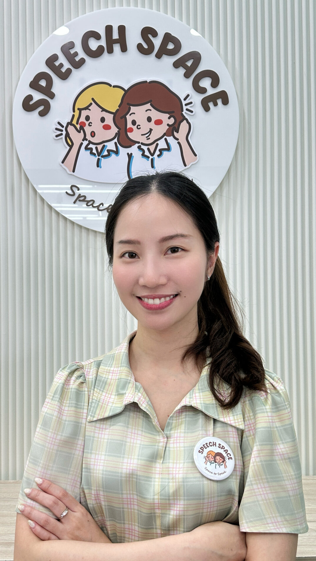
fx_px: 521
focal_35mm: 35
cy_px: 279
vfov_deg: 56.6
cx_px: 122
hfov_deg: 33.6
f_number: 1.78
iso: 160
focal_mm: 6.86
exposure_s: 1/100
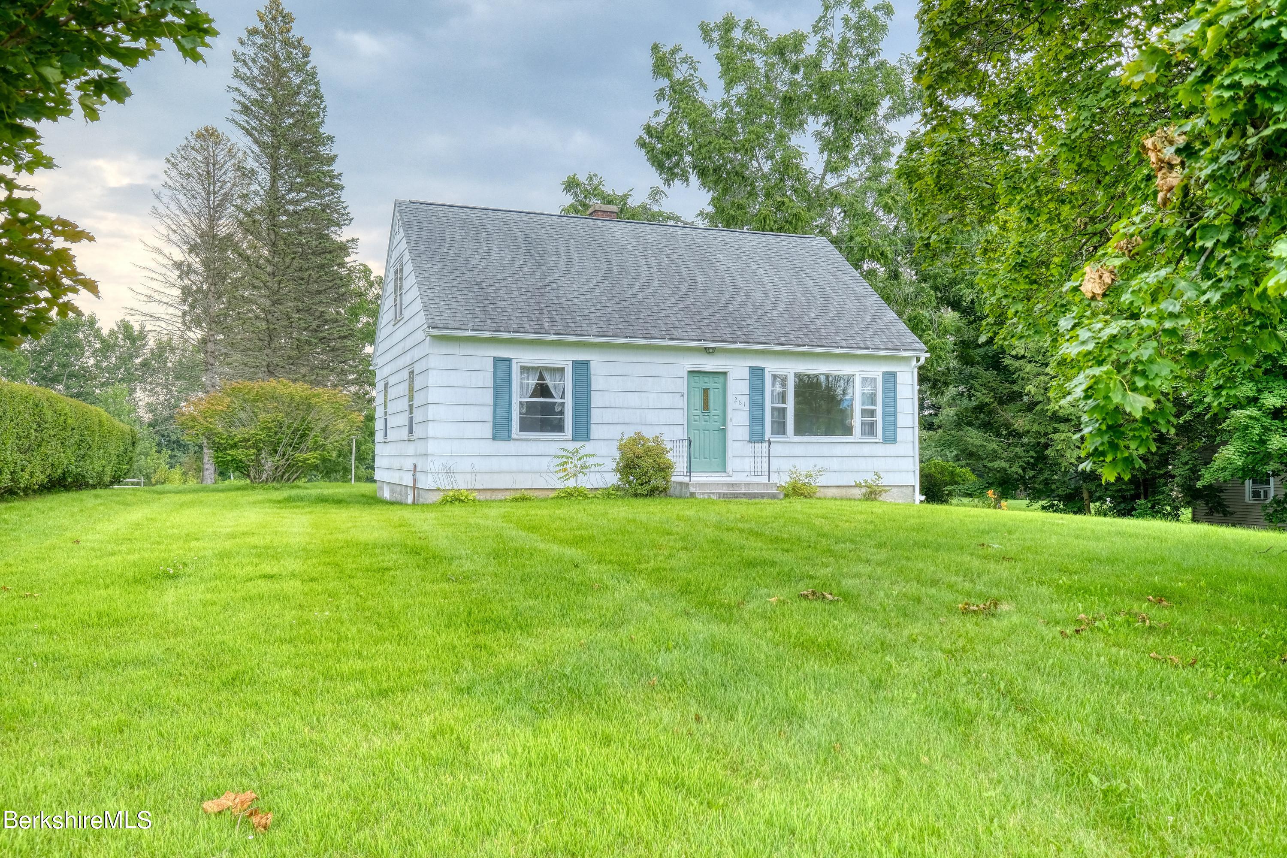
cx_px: 644
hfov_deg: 63.7
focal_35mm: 29
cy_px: 429
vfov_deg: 45.0
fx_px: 1037
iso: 400
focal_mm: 19.1
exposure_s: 1/85
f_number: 4
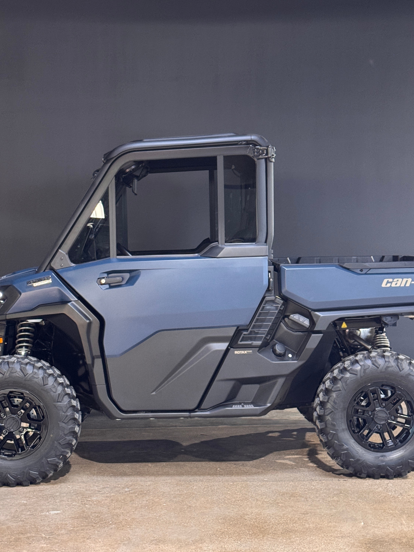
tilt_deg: -3.2
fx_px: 1036
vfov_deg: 29.8
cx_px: 208
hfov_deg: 22.6
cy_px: 273
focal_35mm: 65
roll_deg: +0.3
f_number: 1.78
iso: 250
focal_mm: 6.76
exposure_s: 1/43
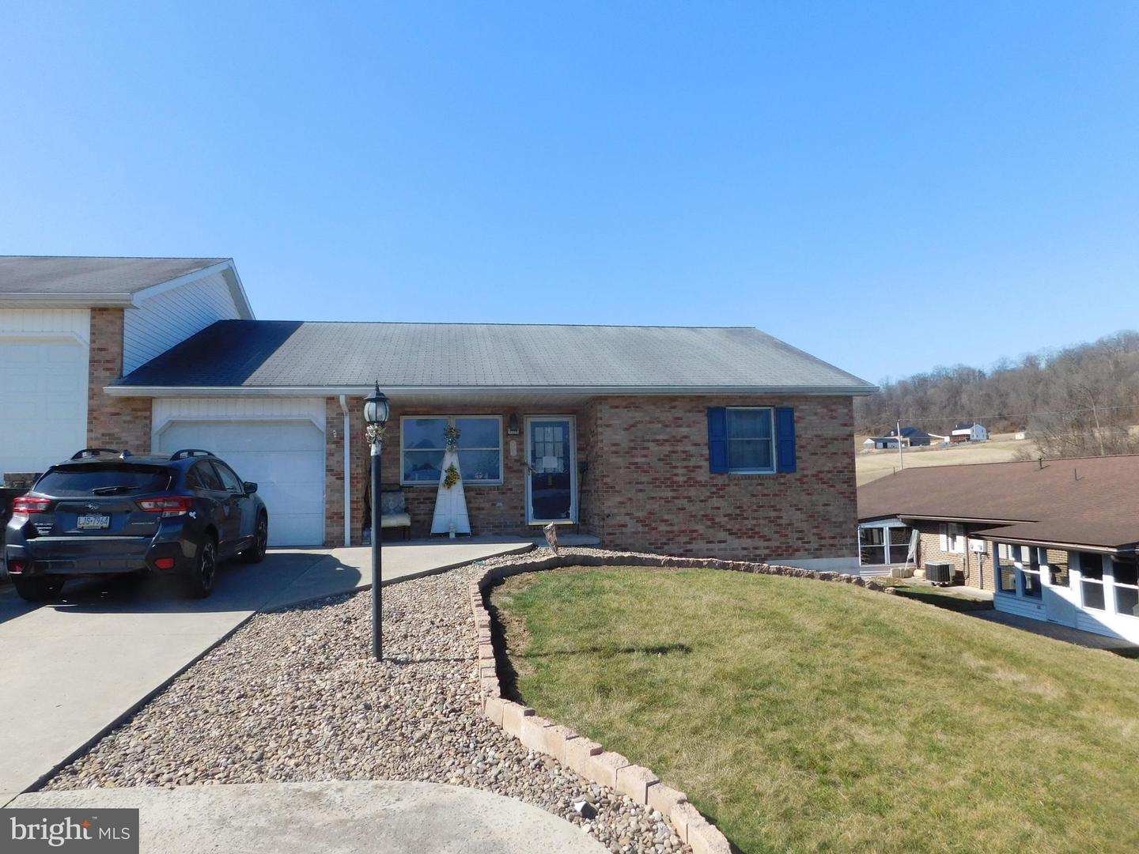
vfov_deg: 58.9
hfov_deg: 73.9
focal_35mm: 23
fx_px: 757
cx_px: 570
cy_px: 427
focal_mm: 4
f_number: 3
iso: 125
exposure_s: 1/1250
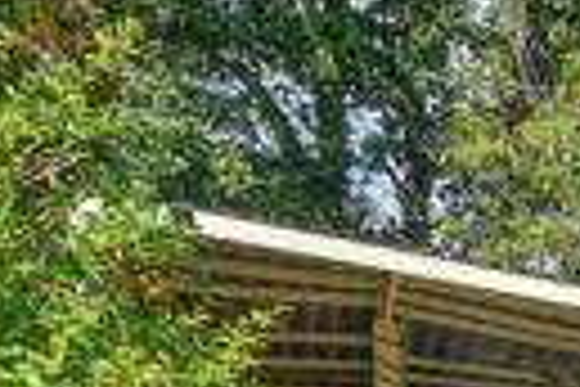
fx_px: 1224
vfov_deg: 16.1
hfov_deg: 19.0
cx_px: 1095
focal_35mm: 76
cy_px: 614
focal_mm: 10
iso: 160
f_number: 8
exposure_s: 1/400
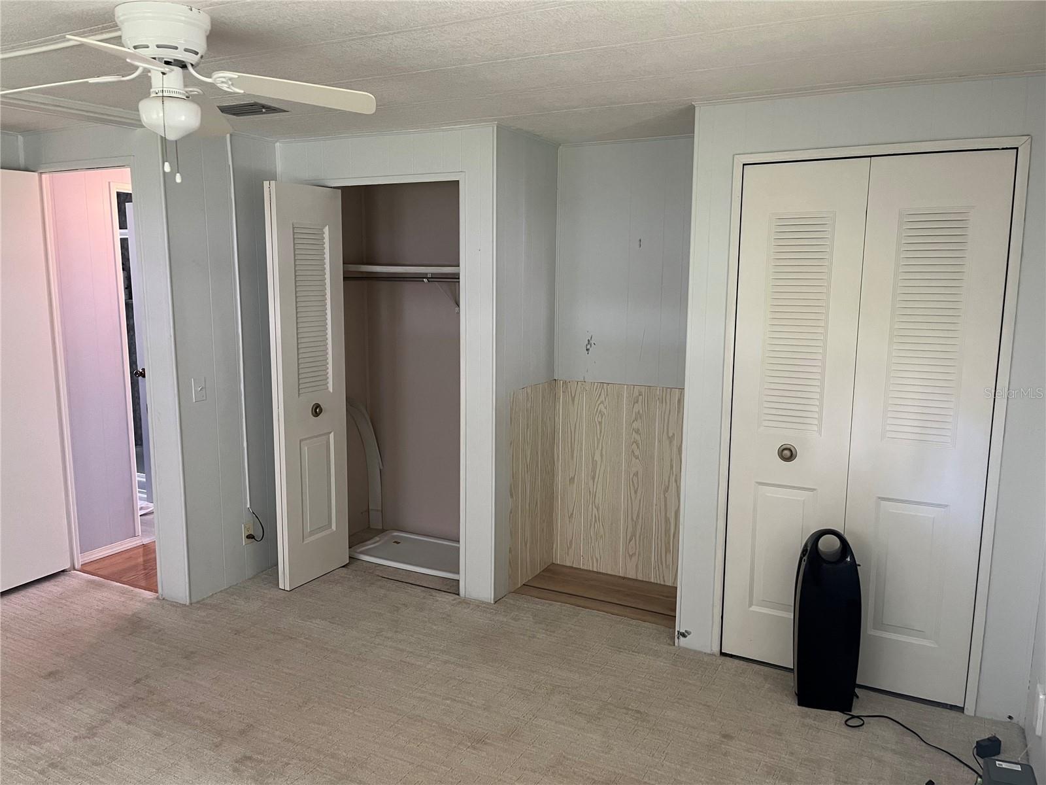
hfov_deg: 67.3
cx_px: 523
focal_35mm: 26
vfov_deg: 53.1
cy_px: 392
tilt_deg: -8.5
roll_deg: +0.7
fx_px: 786
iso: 160
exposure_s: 1/60
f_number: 1.6
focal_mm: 5.1
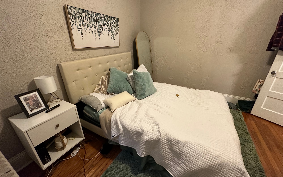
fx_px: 116
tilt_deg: -24.1
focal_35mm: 15
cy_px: 88
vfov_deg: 74.8
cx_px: 141
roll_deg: +0.4
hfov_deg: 101.5
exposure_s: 1/60
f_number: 2.2
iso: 500
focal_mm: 2.22
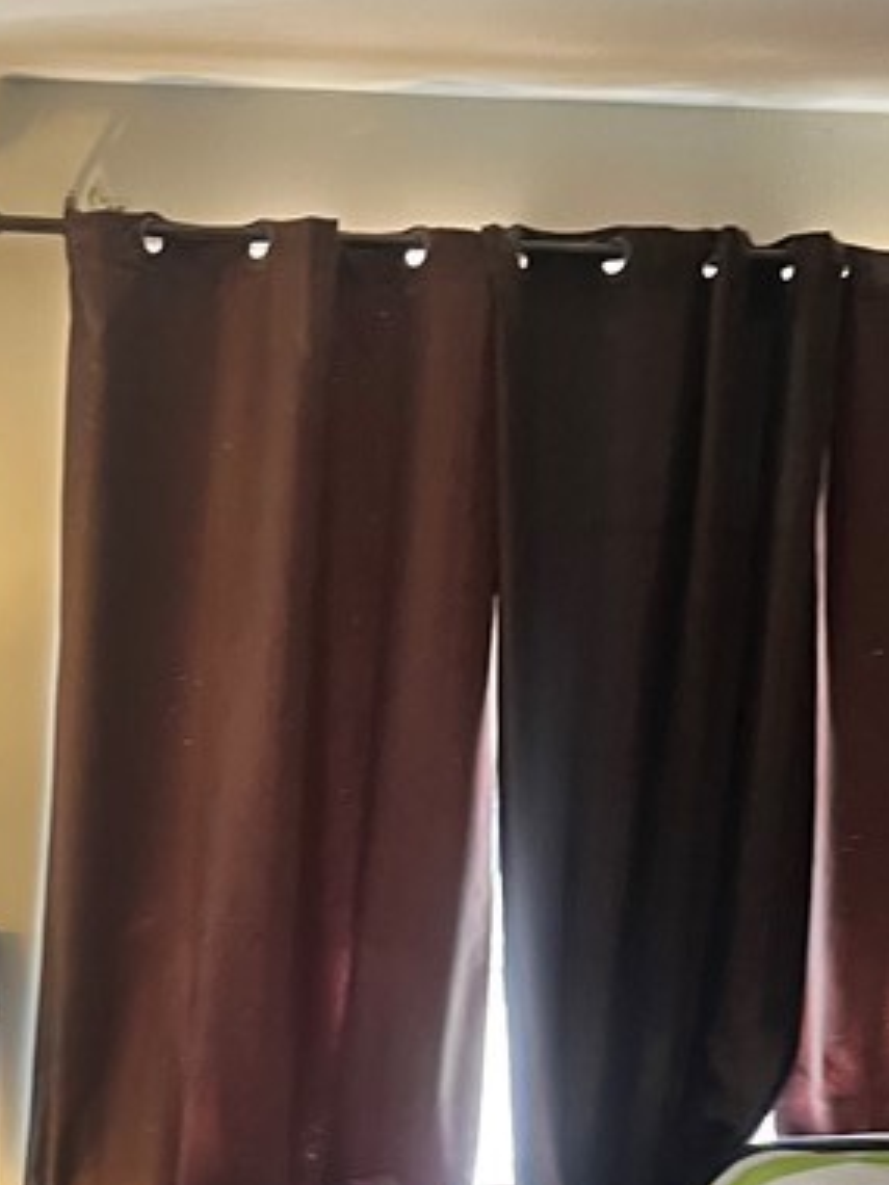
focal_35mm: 70
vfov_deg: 26.1
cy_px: 1232
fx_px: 2397
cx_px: 259
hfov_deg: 20.9
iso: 250
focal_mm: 5.7
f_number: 1.5
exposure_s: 1/60
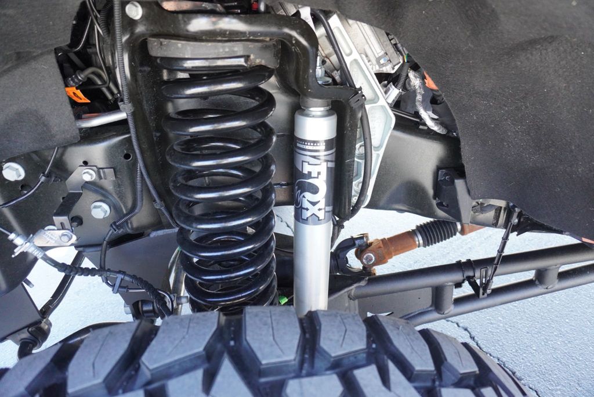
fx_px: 396
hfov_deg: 73.7
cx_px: 297
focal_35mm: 24
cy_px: 198
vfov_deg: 53.2
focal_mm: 16
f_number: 4
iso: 1600
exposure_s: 1/160
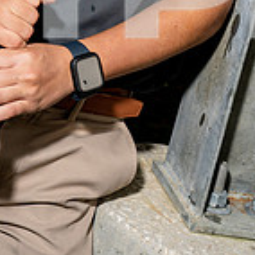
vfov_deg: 13.2
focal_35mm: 124
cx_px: 108
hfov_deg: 14.1
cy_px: -142
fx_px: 1033
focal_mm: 46
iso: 125
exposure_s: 1/250
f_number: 7.1
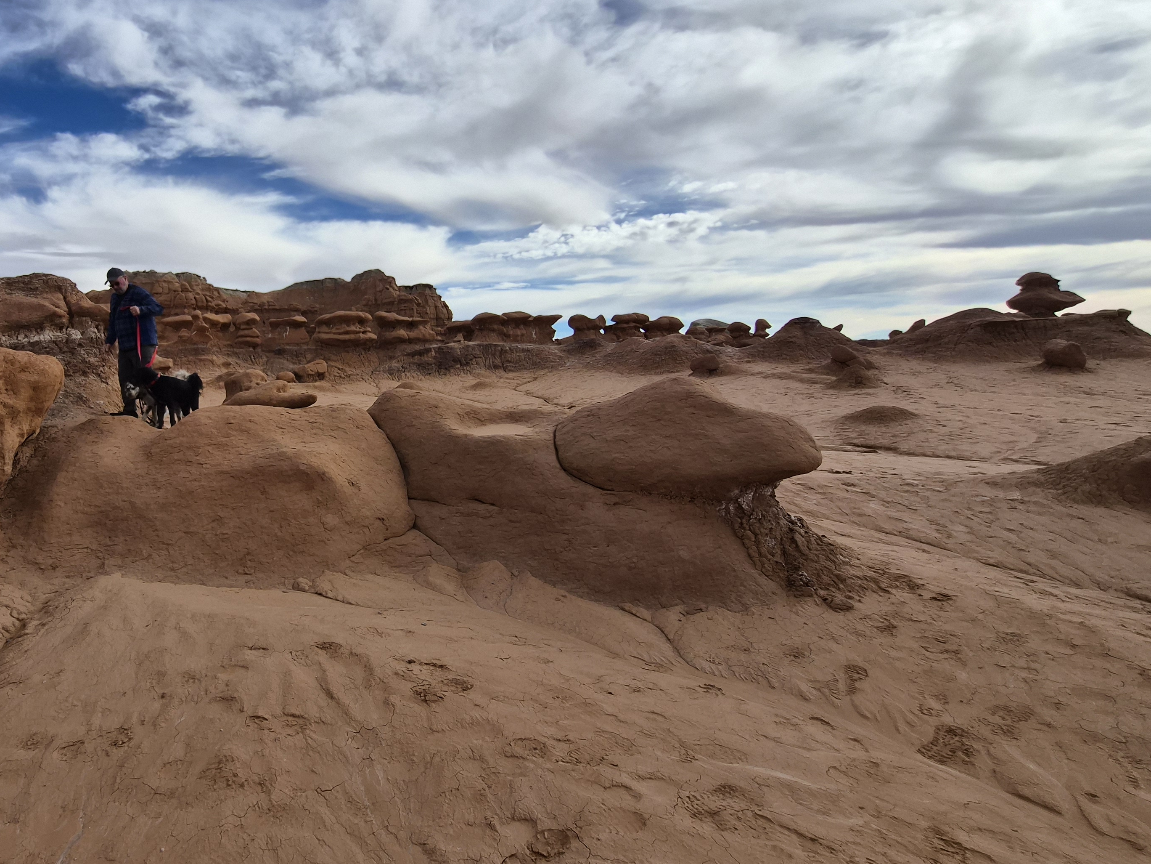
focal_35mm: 19
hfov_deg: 79.8
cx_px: 325
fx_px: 632
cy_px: 374
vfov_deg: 68.4
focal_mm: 1.7
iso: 25
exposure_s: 1/1776
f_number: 2.2
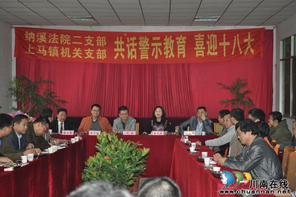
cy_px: 98
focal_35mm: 66
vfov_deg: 20.6
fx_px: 542
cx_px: 148
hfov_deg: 30.5
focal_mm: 44
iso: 800
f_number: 5.3
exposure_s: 1/60
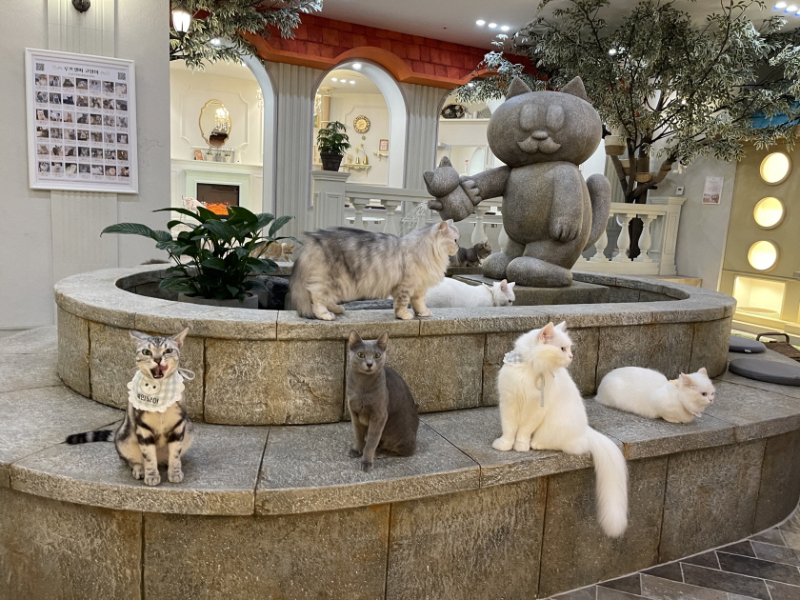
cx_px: 400
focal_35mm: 25
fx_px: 578
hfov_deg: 69.4
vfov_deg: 54.9
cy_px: 300
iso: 200
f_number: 1.6
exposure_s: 1/60
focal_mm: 5.1
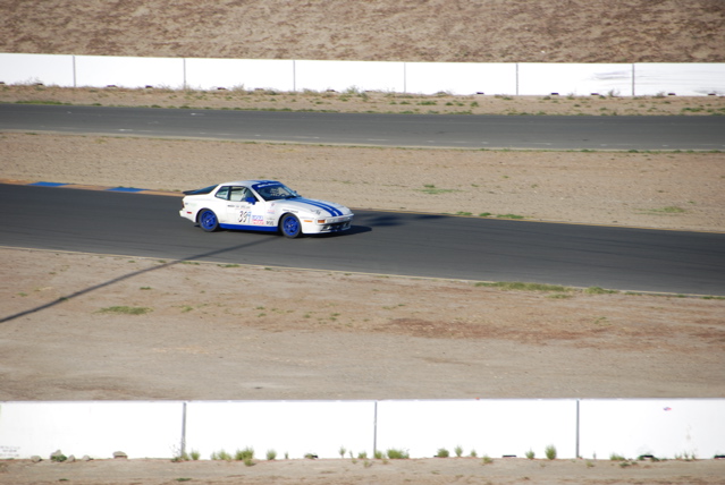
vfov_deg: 4.6
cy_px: 242
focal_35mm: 300
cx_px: 362
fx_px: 6050
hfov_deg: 6.9
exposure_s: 1/500
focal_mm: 200
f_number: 5.6
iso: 100
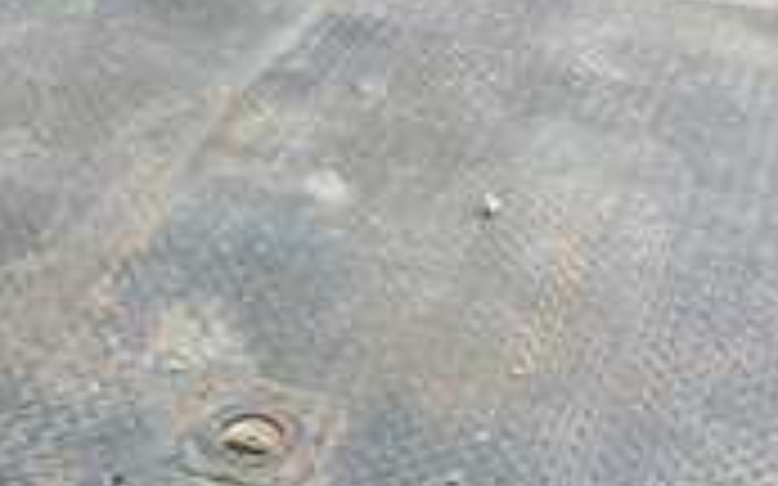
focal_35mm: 71
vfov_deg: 18.3
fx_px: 1505
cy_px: 328
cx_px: 351
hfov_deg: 29.0
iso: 25
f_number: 1.8
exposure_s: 1/997
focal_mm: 3
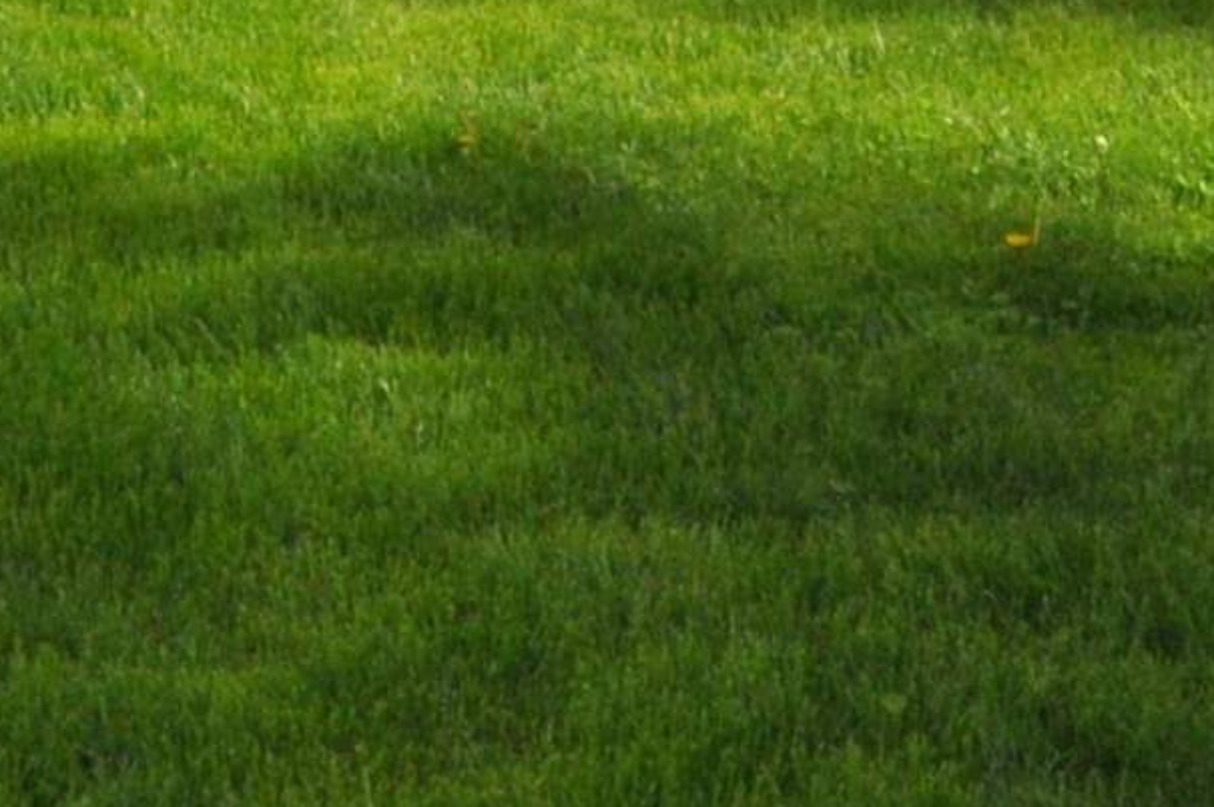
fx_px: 4615
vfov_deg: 9.0
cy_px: -1110
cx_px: 708
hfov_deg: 15.0
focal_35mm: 137
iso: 800
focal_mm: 18
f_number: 22
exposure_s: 1/200
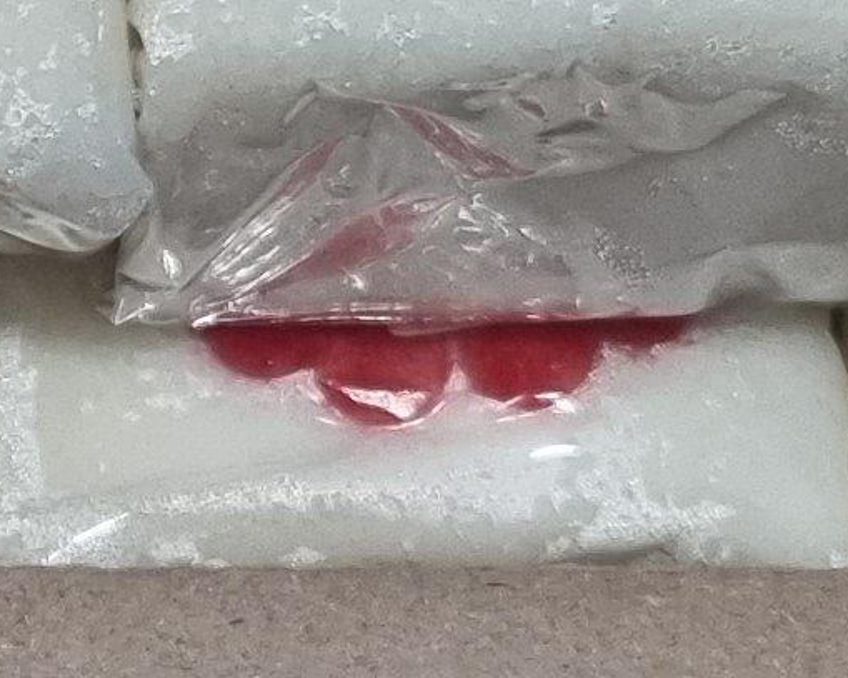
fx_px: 5044
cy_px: -240
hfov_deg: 9.2
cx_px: -581
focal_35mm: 201
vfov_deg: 7.6
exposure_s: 1/40
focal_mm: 5.4
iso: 320
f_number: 1.8
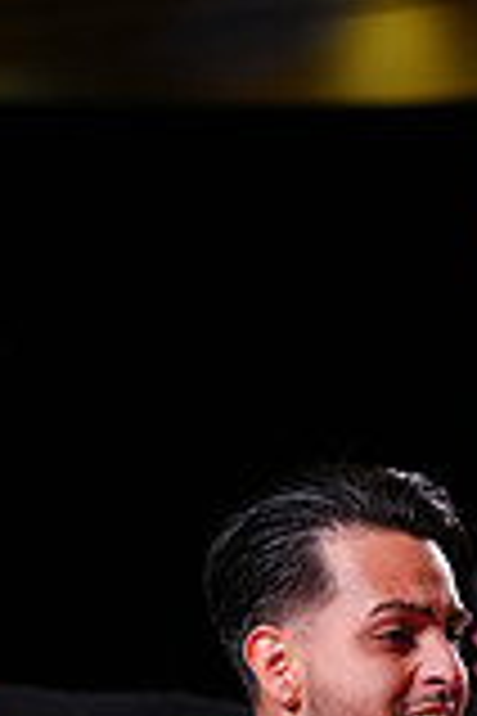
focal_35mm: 255
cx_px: 245
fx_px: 5068
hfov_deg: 5.4
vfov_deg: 7.9
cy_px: 1085
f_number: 2.8
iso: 1000
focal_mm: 70
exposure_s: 1/400
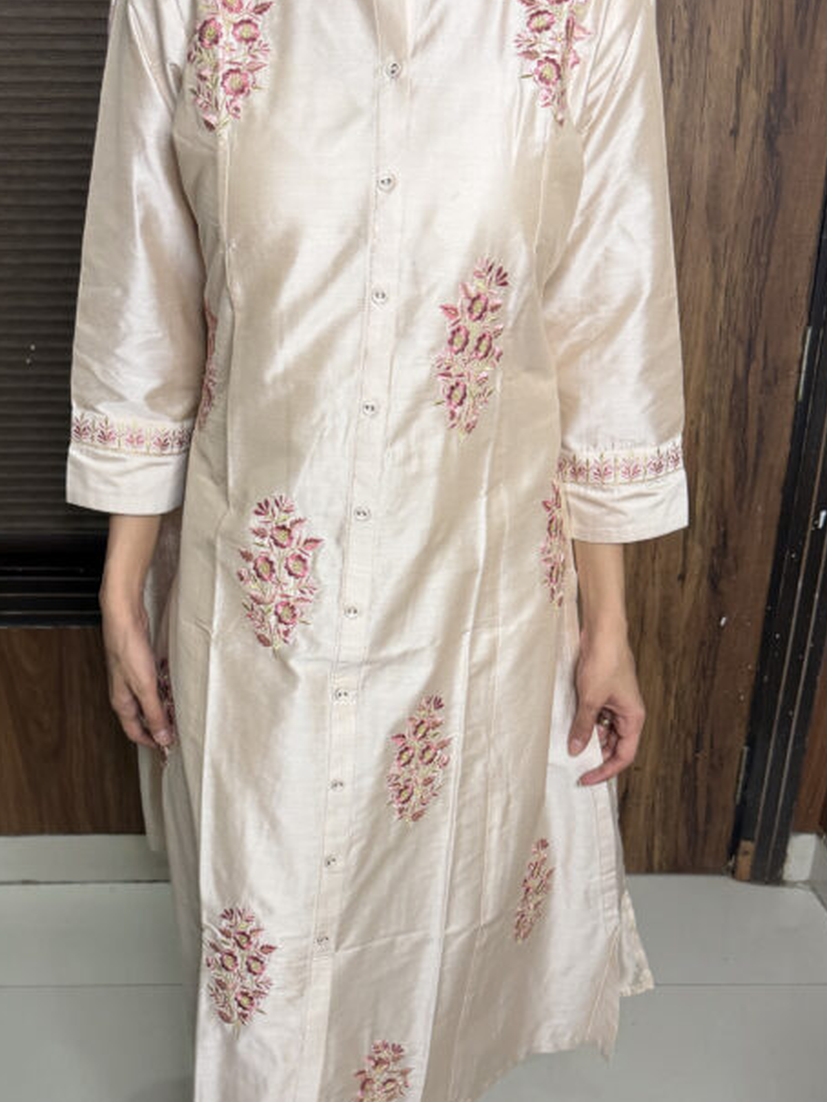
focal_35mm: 37
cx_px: 324
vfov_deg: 49.6
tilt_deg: -24.4
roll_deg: +0.0
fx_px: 1178
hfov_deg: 38.5
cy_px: 695
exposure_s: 1/100
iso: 200
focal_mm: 6.76
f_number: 1.78
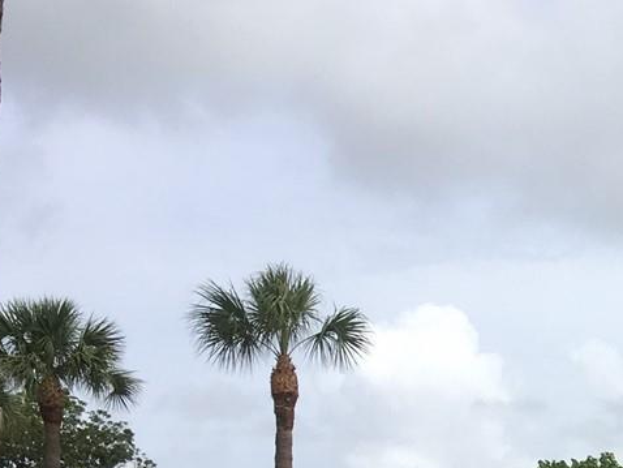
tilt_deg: +4.8
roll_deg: -0.5
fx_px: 1747
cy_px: 677
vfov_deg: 14.4
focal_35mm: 97
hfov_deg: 17.7
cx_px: 981
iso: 25
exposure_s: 1/1709
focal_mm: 4.15
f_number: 2.2
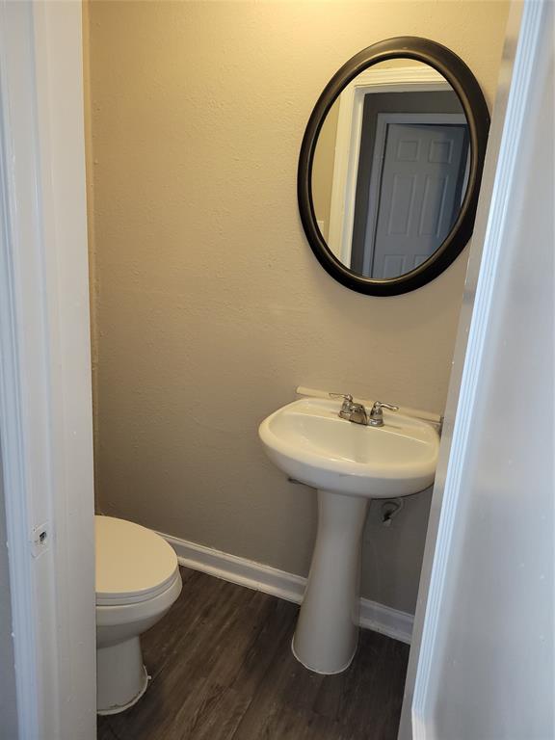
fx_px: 556
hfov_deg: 53.1
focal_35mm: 26
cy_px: 370
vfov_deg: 67.3
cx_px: 278
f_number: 1.8
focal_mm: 5.4
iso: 100
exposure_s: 1/60
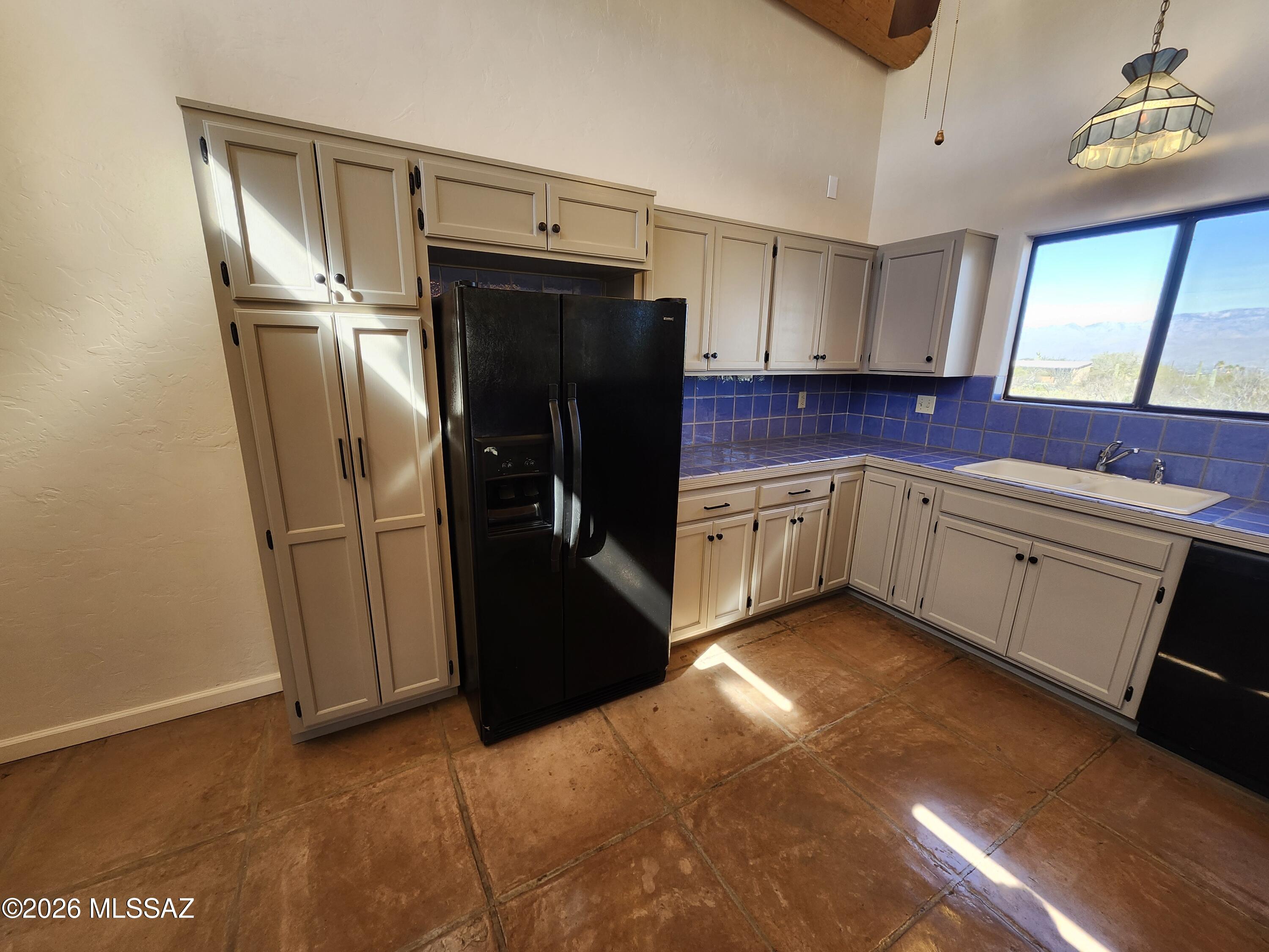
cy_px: 476
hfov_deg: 106.2
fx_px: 477
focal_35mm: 13
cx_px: 634
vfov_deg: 89.9
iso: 50
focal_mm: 1.74
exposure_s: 1/60
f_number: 2.2
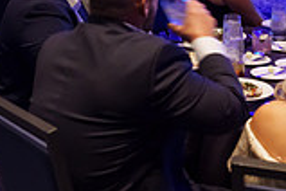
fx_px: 715
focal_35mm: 90
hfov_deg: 22.6
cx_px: 121
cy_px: -75
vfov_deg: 14.4
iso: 1600
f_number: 5
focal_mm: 24
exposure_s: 1/20
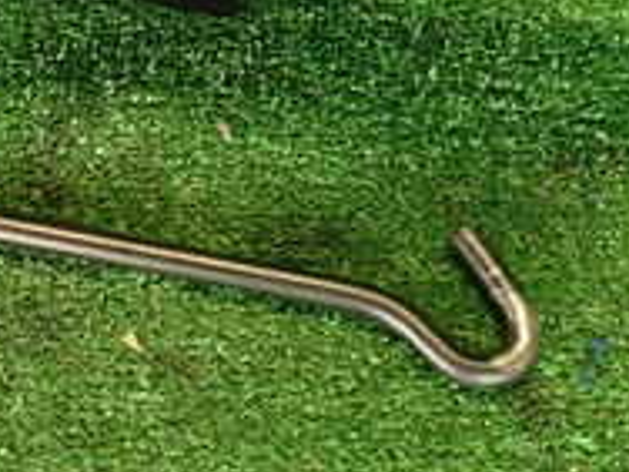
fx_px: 1454
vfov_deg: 17.3
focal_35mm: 80
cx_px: 43
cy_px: -141
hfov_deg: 23.7
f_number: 2
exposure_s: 1/30
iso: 200
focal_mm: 4.5
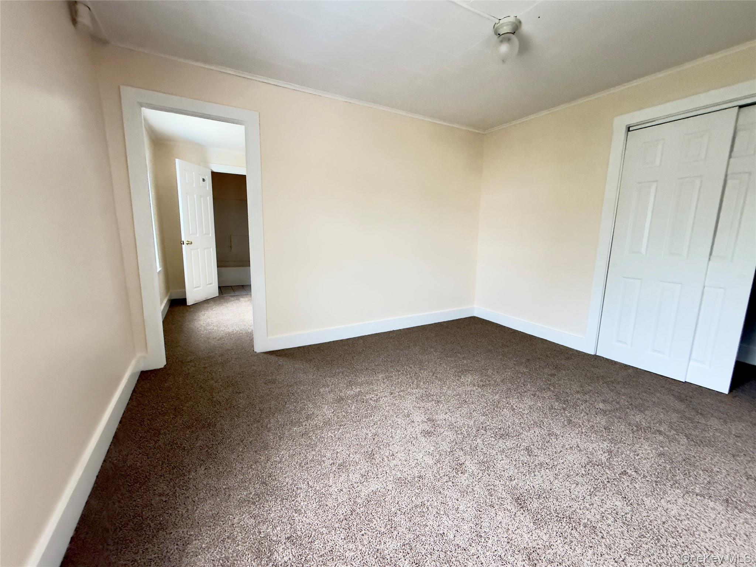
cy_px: 284
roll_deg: -3.2
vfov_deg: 85.7
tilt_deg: -9.6
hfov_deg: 102.1
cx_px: 378
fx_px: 306
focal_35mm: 14
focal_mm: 2.22
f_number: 2.2
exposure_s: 1/60
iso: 800
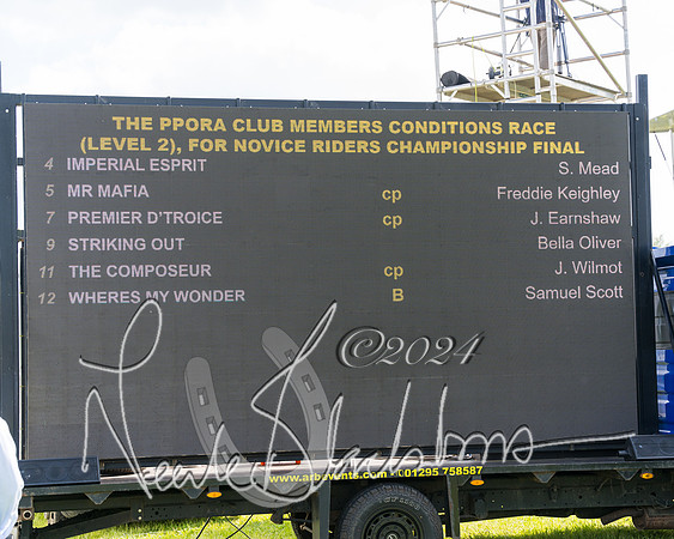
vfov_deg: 19.4
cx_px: 404
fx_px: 1572
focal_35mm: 79
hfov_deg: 24.2
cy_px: 270
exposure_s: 1/1000
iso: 400
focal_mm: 70
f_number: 5
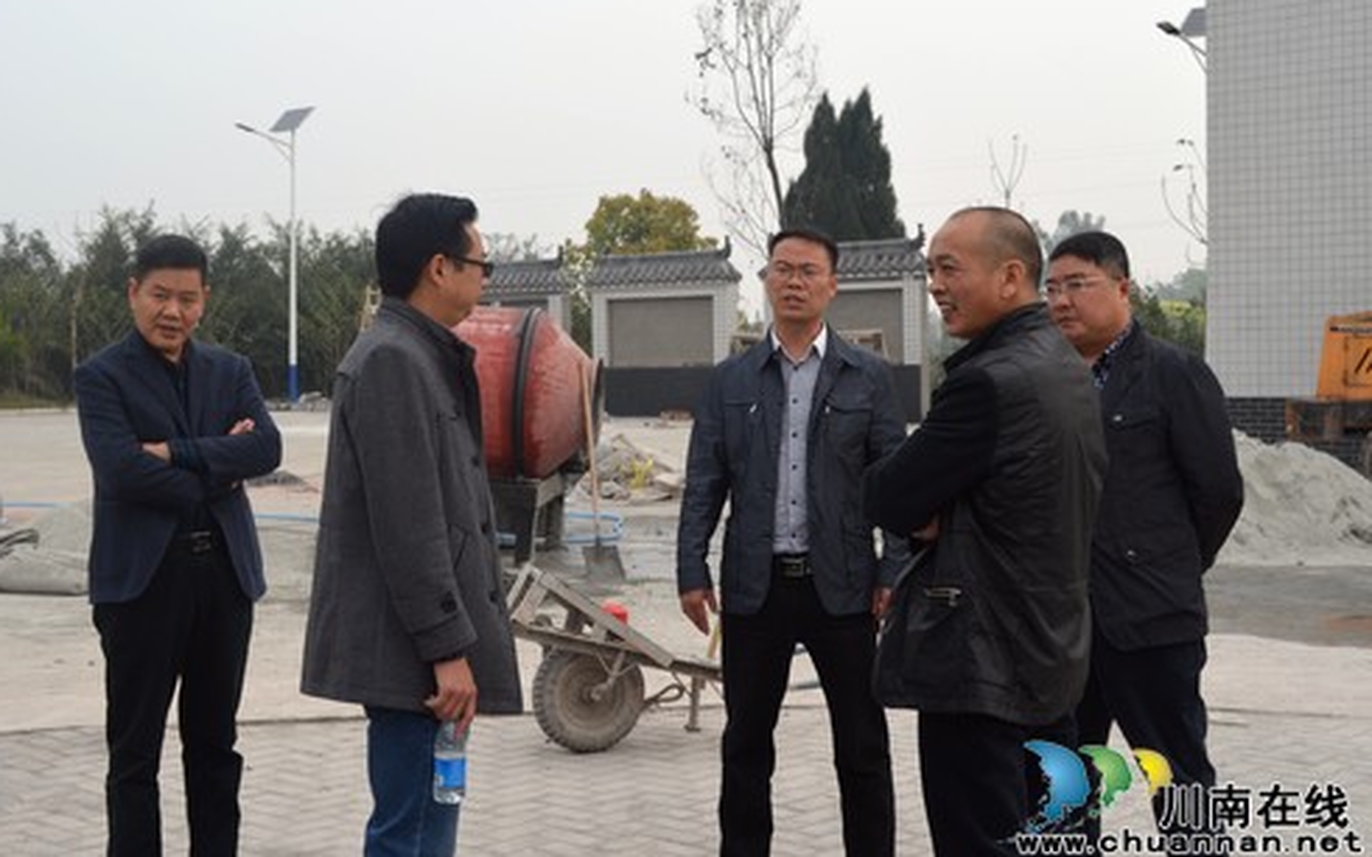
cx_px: 686
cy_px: 405
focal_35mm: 55
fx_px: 2038
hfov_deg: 37.2
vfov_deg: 23.7
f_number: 8
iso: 140
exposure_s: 1/250
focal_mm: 35
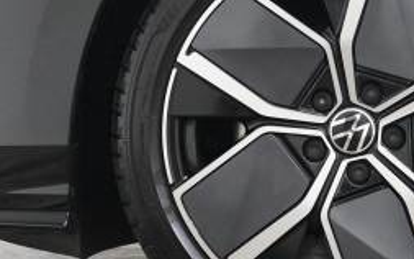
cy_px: 111
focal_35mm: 85
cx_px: 340
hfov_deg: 23.9
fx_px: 959
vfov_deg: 15.4
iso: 5000
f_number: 4
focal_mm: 22
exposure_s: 1/200
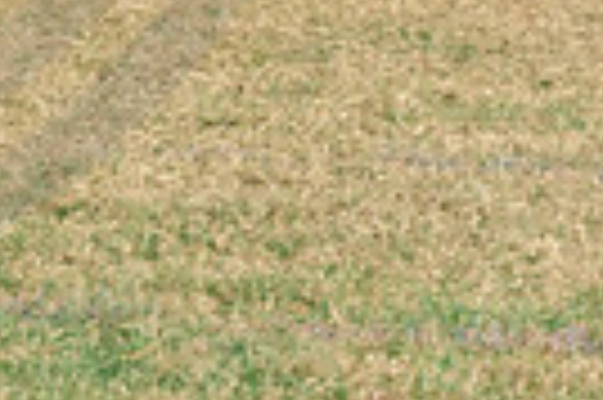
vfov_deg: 1.9
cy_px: -447
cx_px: 33
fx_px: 12179
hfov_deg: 2.8
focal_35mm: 728
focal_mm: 125
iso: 250
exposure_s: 1/800
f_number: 7.1
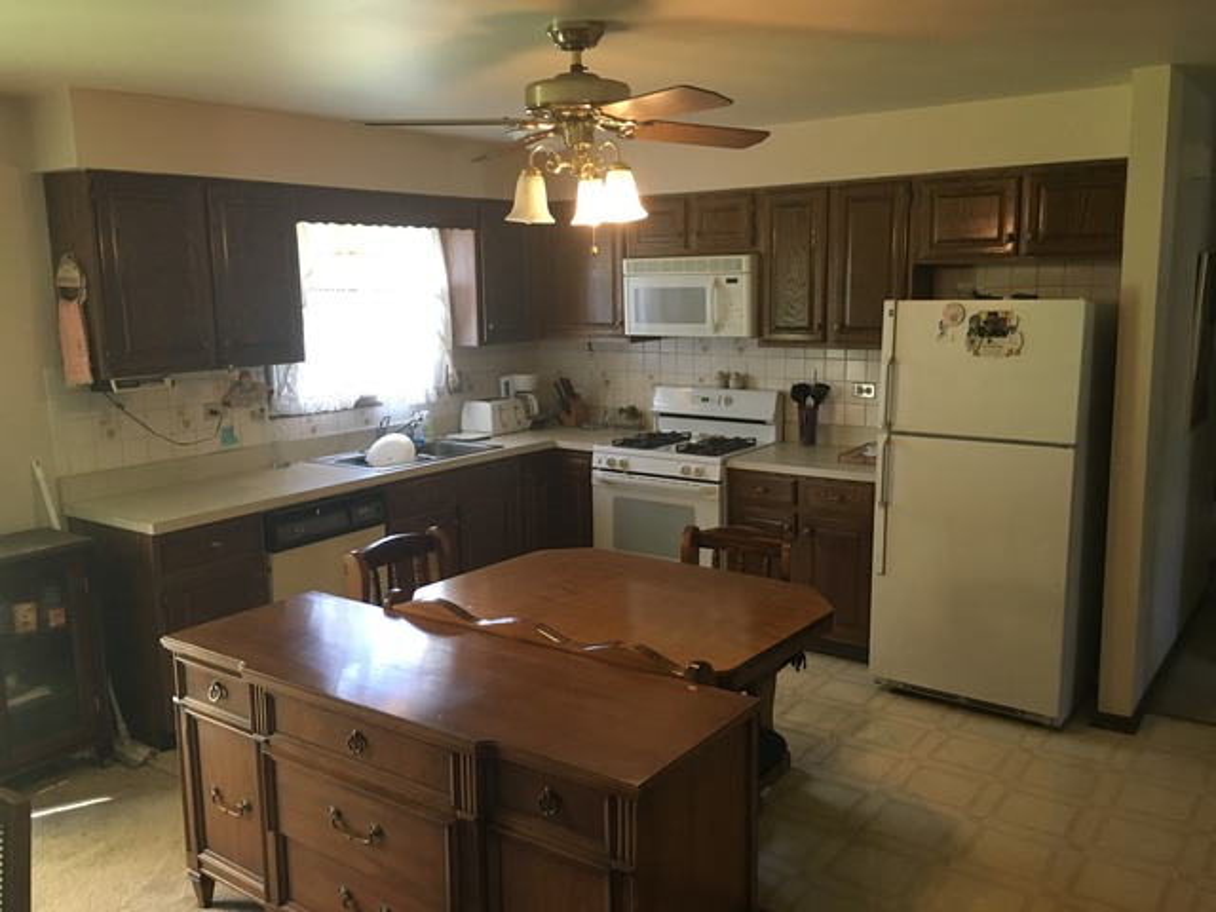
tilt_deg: -9.2
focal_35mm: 29
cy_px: 456
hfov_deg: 61.7
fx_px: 1019
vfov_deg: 48.2
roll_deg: +1.2
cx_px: 608
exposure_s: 1/30
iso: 160
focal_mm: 4.15
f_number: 2.2
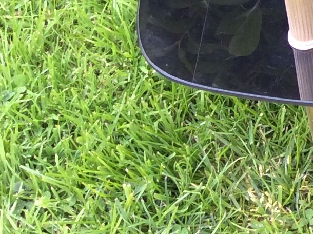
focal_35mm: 136
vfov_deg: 10.5
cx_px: 594
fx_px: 1228
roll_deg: -1.3
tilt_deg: -42.1
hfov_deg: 12.9
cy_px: -129
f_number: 2.4
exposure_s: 1/50
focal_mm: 3.3
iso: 32
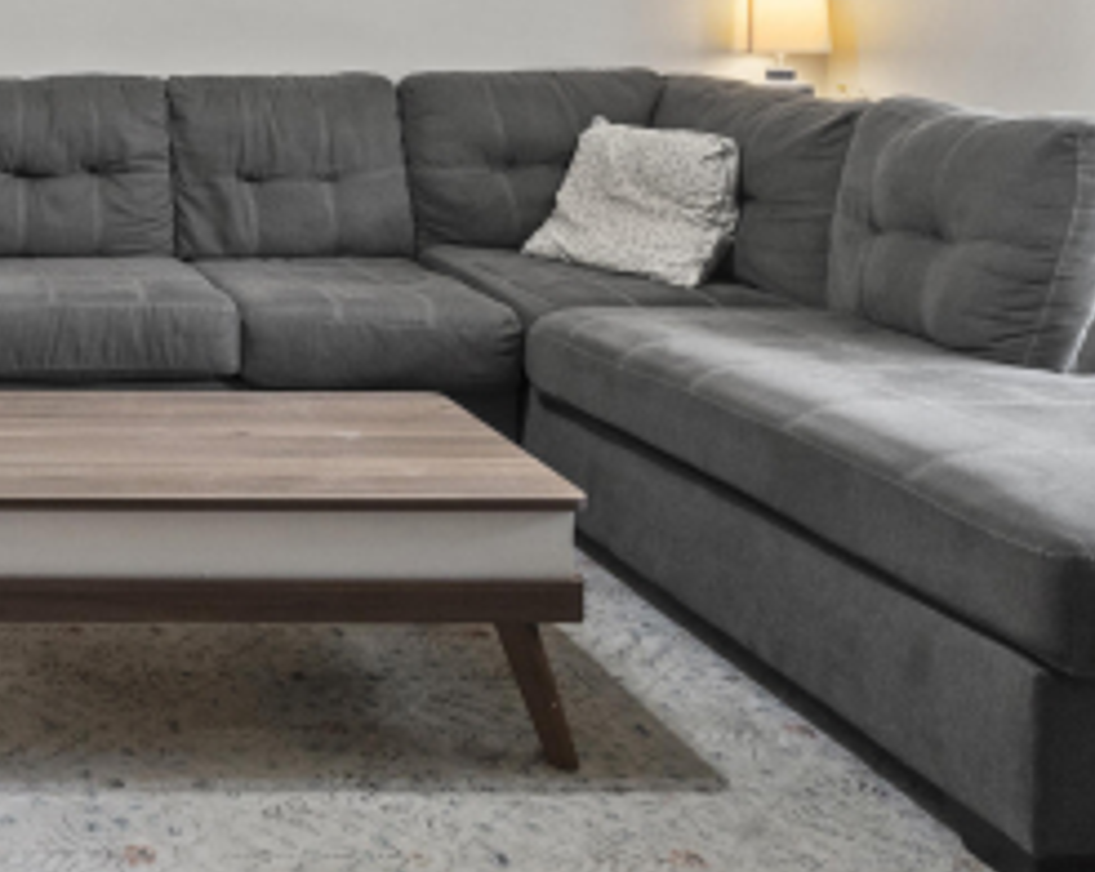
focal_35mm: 43
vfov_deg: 31.8
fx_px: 1391
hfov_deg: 36.1
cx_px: -125
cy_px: -27
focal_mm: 10
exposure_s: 1/4
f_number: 8
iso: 400
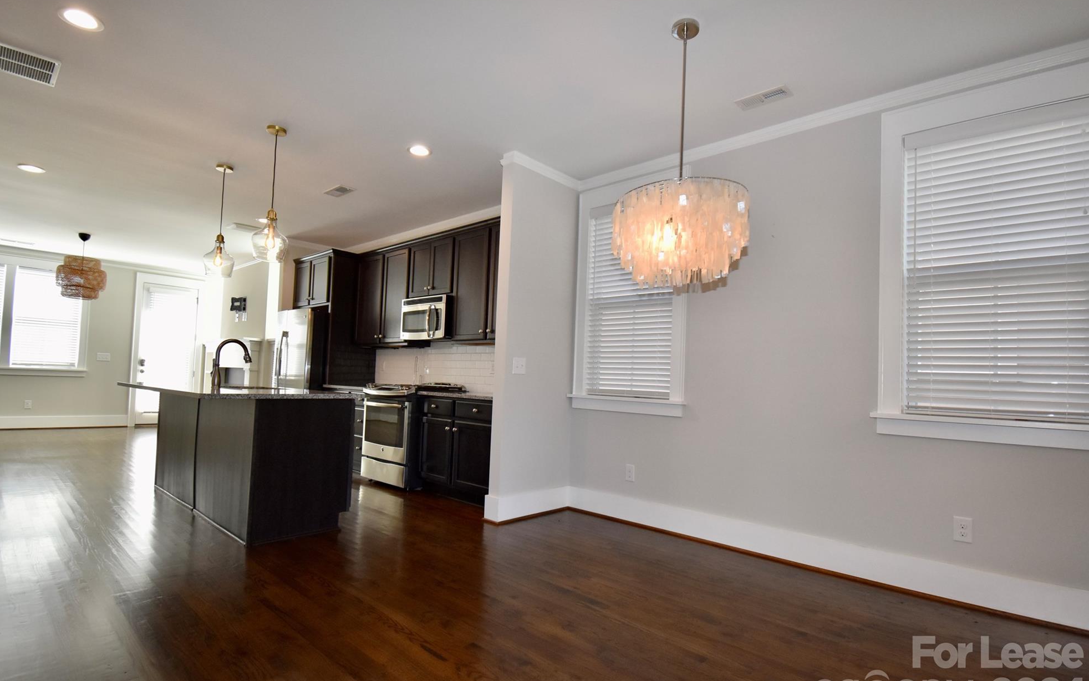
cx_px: 558
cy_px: 362
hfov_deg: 92.6
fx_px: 520
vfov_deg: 66.3
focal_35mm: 18
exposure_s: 1/125
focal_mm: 11
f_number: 5.6
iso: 800
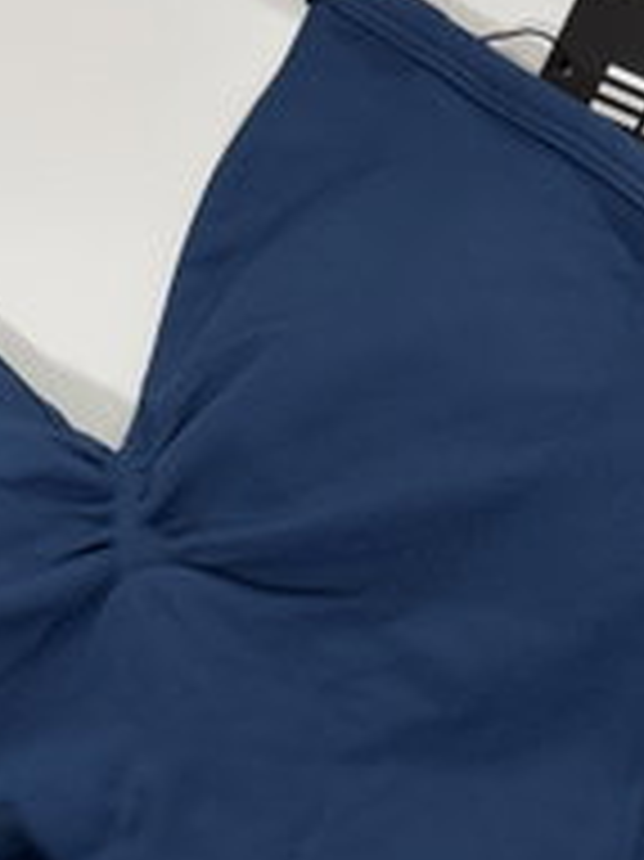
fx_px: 1664
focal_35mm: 67
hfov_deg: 21.7
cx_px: 504
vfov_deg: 26.3
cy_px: 993
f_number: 1.78
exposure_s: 1/100
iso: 160
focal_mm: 6.76
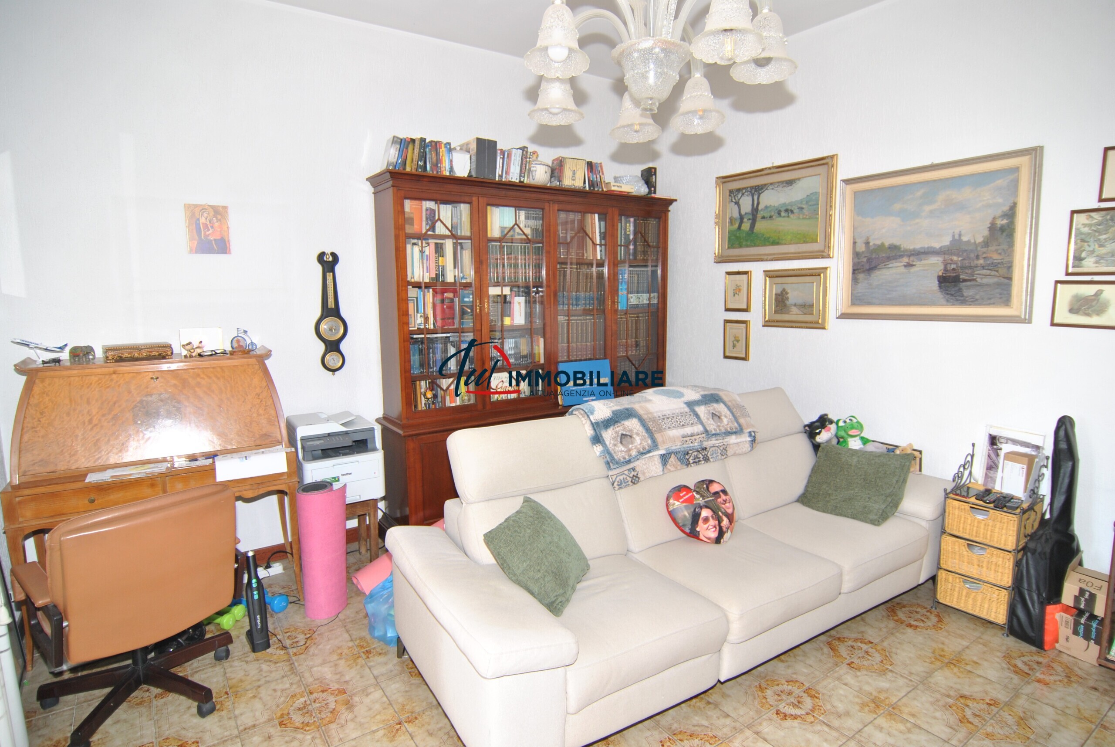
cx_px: 558
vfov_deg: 67.5
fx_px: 558
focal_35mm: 18
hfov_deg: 89.9
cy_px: 374
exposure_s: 1/60
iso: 200
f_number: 4
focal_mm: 12
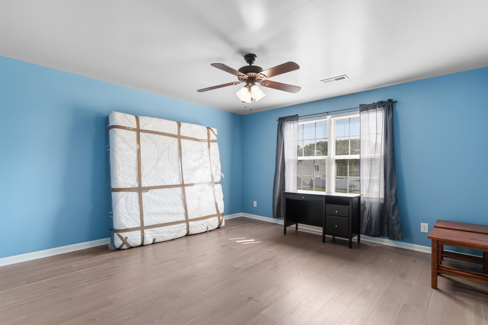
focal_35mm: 16
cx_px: 244
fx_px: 217
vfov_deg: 73.7
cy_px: 162
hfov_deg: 96.7
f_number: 4.8
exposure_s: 1/20
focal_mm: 11
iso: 100
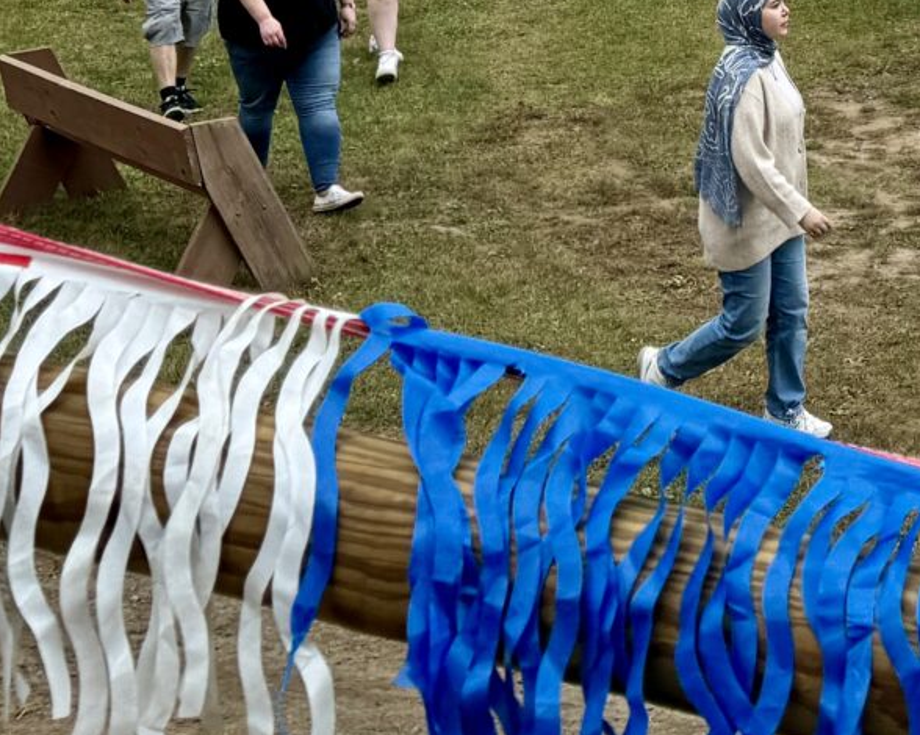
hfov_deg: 18.2
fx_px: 2776
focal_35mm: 102
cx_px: 975
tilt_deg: +1.3
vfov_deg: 13.0
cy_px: -760
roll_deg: +0.9
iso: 80
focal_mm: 6.76
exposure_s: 1/3247
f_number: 1.78
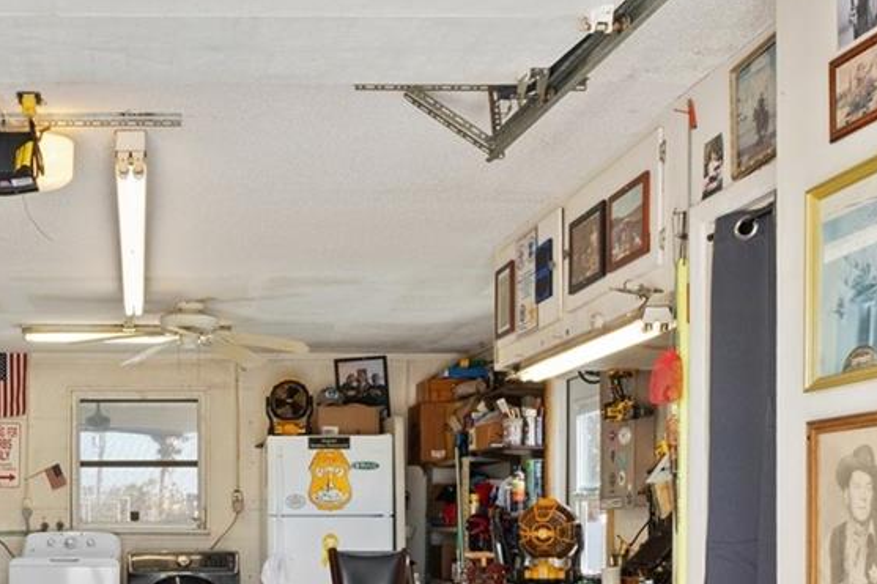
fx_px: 1176
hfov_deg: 38.8
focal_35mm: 48
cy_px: 518
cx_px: 135
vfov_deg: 27.0
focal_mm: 11.2
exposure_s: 1/30
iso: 250
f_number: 8
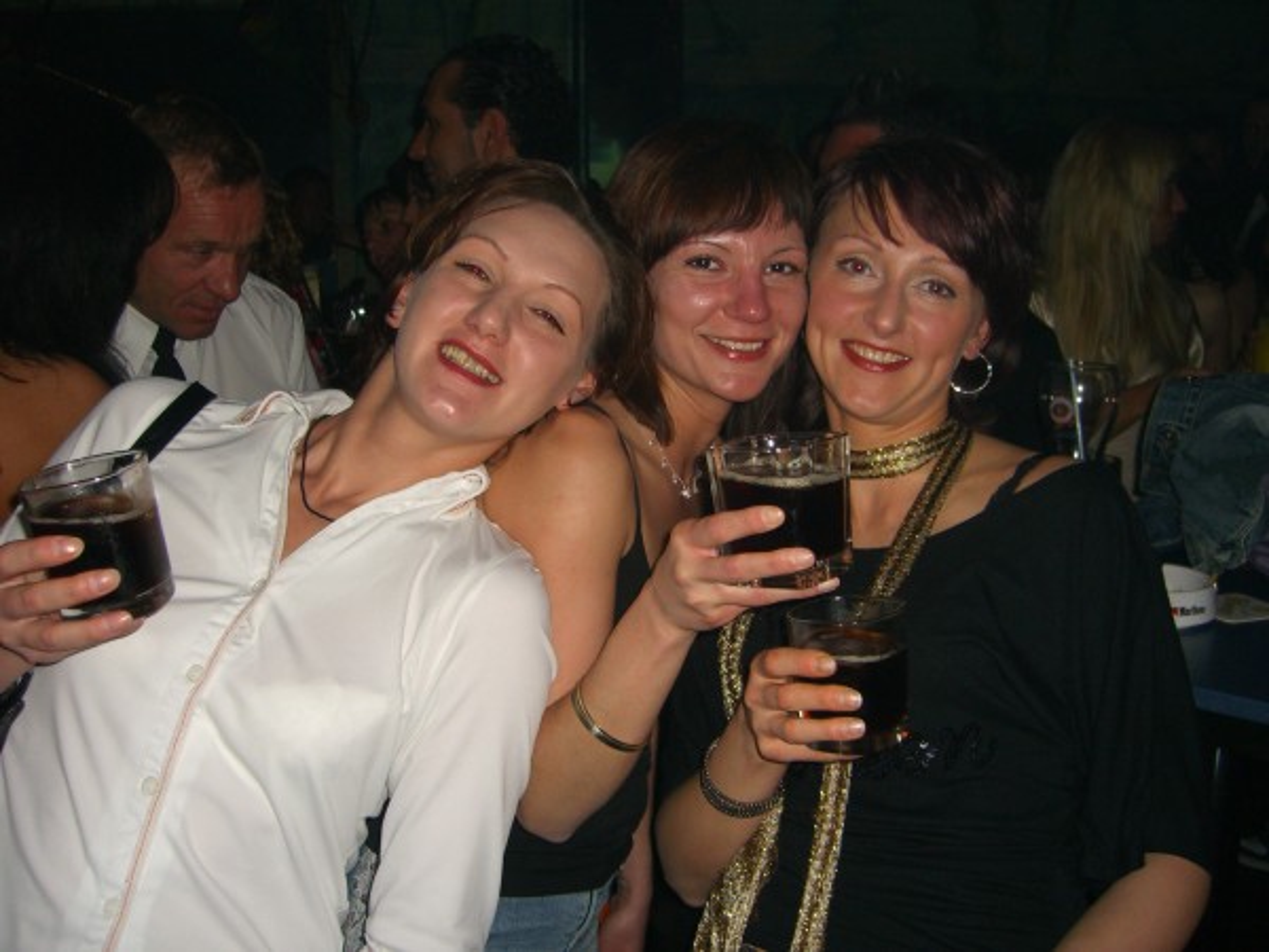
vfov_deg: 37.7
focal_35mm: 38
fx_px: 1393
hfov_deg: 49.0
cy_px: 476
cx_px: 634
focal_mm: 7.9
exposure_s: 1/60
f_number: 2.8
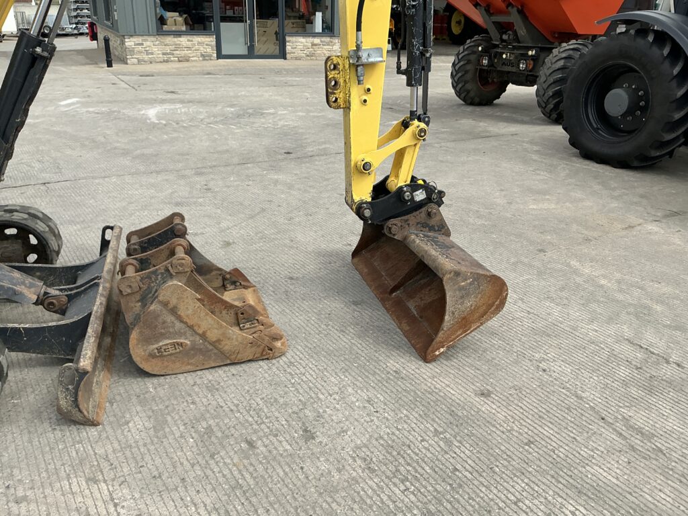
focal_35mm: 28
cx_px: 344
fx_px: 557
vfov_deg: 49.7
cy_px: 258
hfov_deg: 63.4
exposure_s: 1/1377
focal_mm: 3
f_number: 1.8
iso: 25
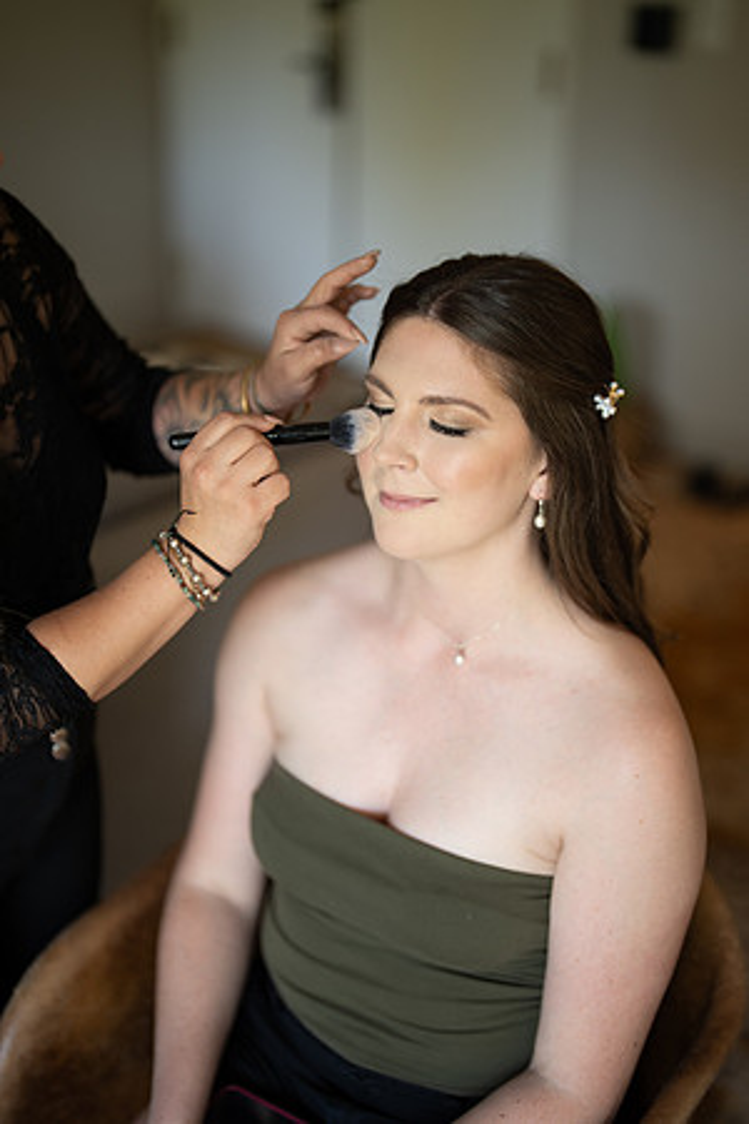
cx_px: 374
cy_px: 562
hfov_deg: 27.0
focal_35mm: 50
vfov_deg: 39.6
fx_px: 1560
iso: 400
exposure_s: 1/320
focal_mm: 50
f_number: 1.3
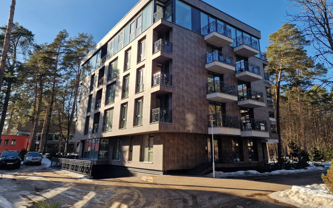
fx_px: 227
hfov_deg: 72.5
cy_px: 82
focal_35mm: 25
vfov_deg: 49.0
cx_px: 168
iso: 50
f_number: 1.8
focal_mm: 6.4
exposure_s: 1/584
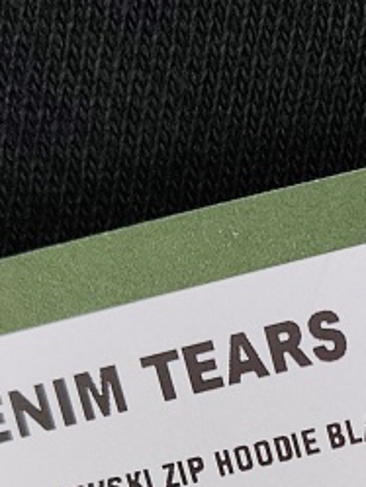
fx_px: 1465
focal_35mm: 104
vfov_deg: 18.1
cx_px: 438
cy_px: 563
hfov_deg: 13.8
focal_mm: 5.56
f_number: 1.88
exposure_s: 1/100
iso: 2272
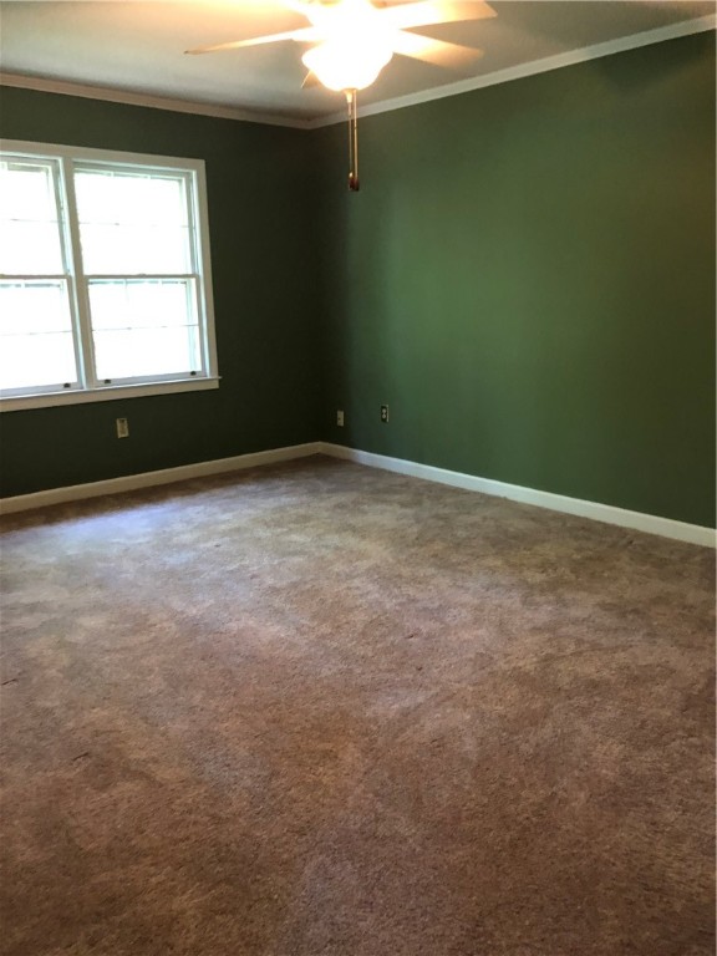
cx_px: 358
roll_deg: +1.2
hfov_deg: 49.7
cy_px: 478
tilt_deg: -12.1
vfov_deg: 63.4
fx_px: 773
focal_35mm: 28
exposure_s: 1/5
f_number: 1.8
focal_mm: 3.99
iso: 100
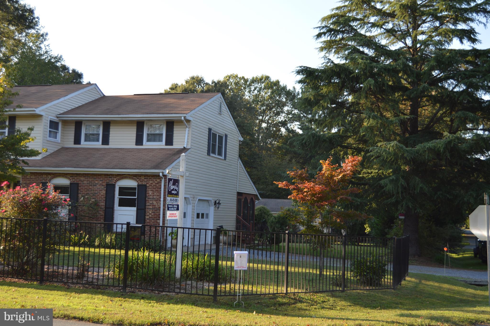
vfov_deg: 29.8
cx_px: 245
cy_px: 163
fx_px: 612
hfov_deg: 43.6
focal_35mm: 45
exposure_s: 1/200
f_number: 4.2
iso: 100
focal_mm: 30
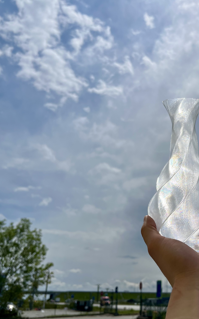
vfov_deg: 52.7
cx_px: 182
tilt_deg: +20.0
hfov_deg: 32.6
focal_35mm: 37
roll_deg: +0.8
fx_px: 321
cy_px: 160
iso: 32
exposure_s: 1/17241
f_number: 1.6
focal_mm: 5.1
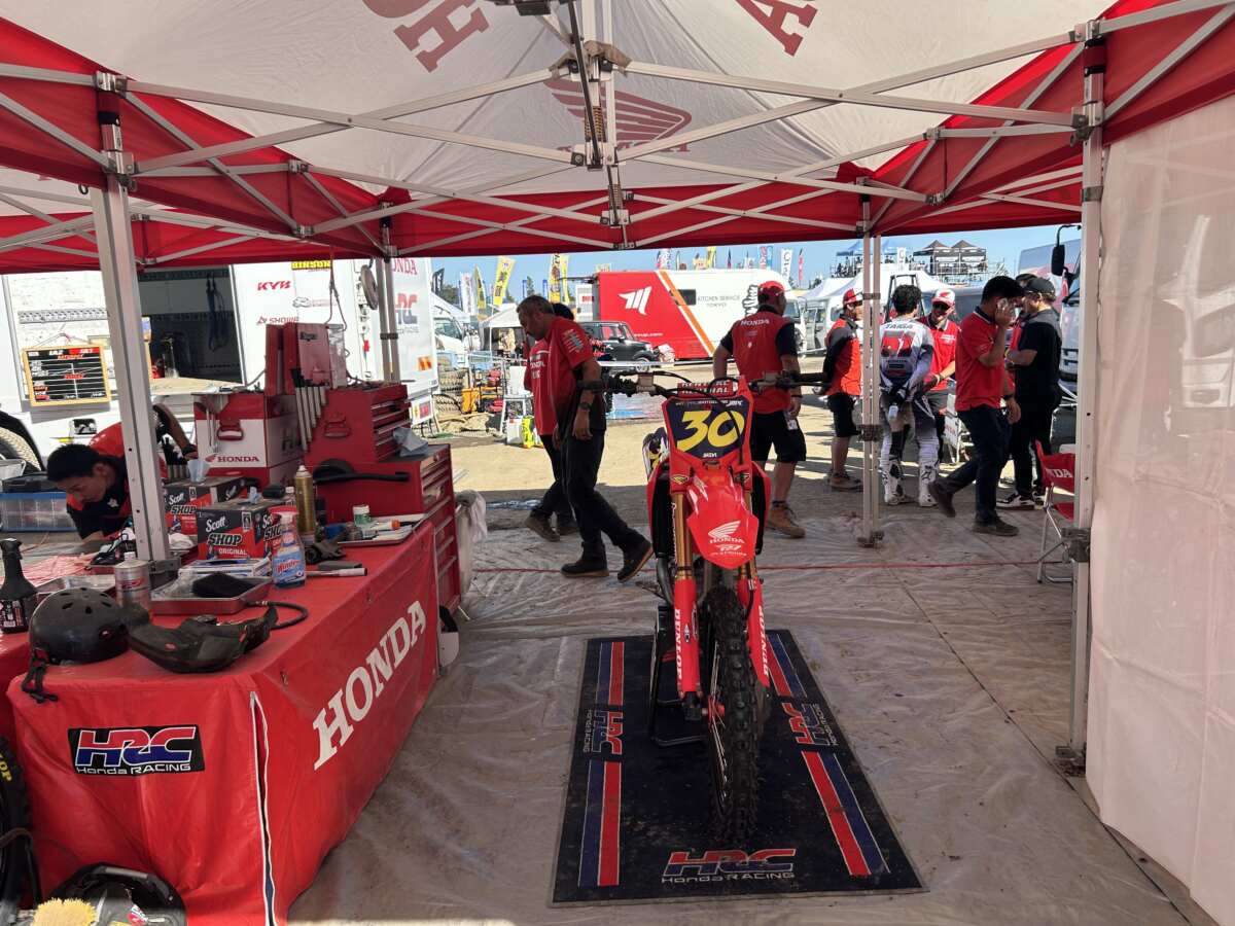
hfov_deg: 67.3
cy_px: 463
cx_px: 618
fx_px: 928
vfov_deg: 53.1
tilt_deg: -8.8
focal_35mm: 26
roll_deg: +3.2
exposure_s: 1/1724
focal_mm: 5.7
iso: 50
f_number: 1.5
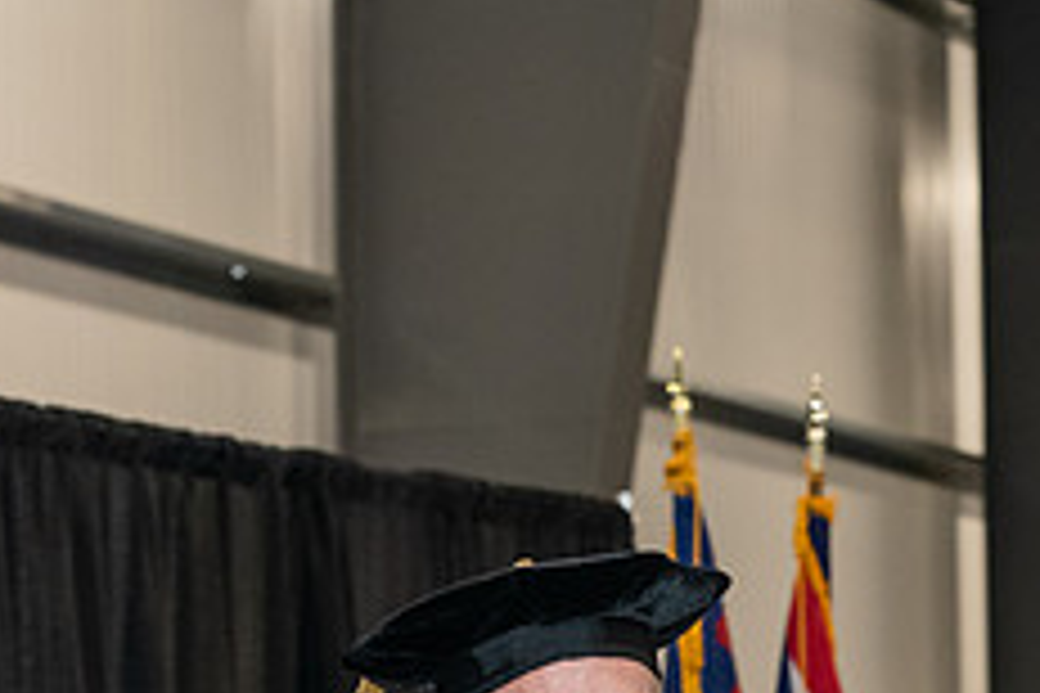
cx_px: 950
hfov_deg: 11.6
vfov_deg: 7.7
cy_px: 848
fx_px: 5084
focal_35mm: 176
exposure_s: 1/200
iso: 2500
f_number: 5.6
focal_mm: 70
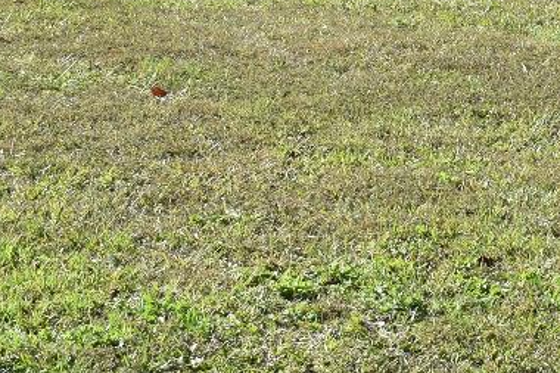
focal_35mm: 160
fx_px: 2487
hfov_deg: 12.5
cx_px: 719
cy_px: -205
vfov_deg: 8.4
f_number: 8
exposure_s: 1/160
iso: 100
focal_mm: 27
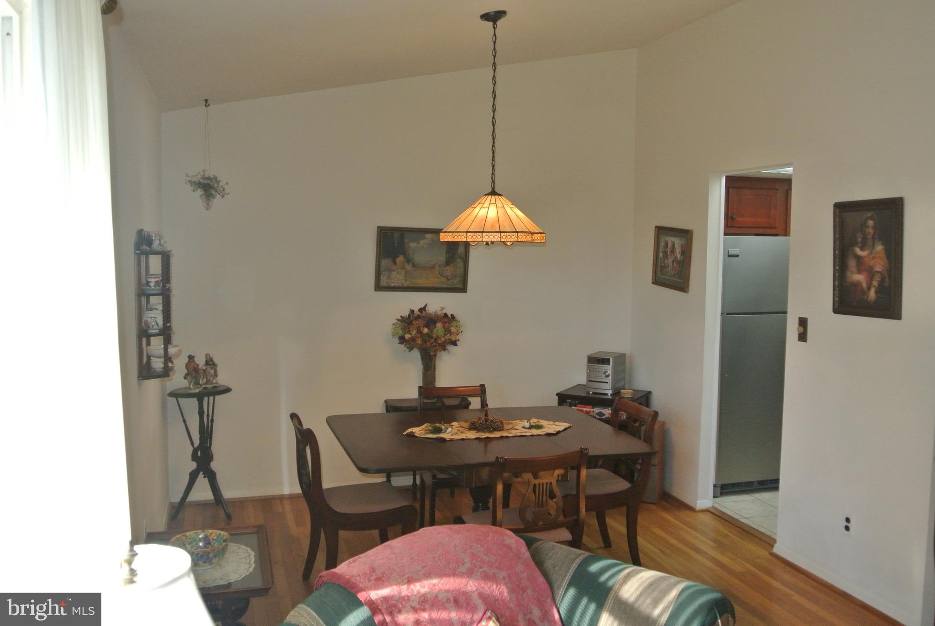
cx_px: 468
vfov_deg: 41.2
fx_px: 832
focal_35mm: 32
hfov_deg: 58.7
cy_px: 313
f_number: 3.8
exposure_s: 1/60
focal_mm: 12.2
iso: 720
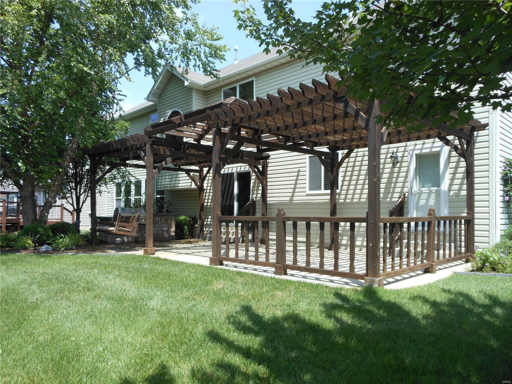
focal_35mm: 25
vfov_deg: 54.9
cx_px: 256
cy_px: 192
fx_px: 370
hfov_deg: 69.4
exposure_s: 1/400
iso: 80
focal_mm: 4.5
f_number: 3.2
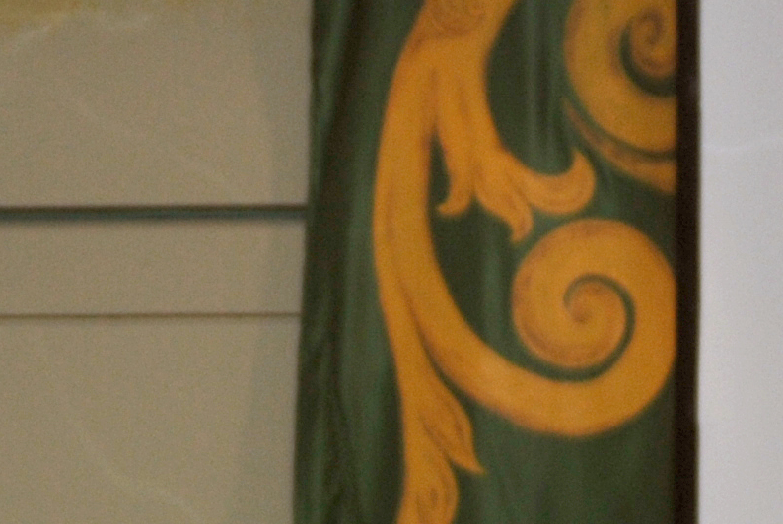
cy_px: 1249
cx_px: 880
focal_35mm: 512
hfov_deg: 4.0
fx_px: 11152
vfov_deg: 2.7
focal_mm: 70
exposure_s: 1/100
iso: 100
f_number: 5
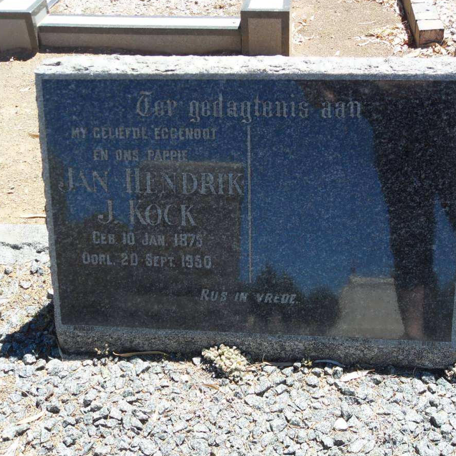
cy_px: 227
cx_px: 255
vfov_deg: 40.0
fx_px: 626
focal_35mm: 42
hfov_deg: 40.0
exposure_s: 1/350
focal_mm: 6.3
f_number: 3.5
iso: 80
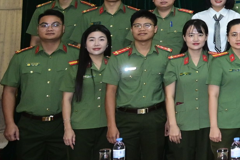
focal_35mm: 117
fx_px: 780
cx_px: 561
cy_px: -60
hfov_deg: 13.4
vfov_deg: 11.4
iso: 1600
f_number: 4
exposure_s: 1/125
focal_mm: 24
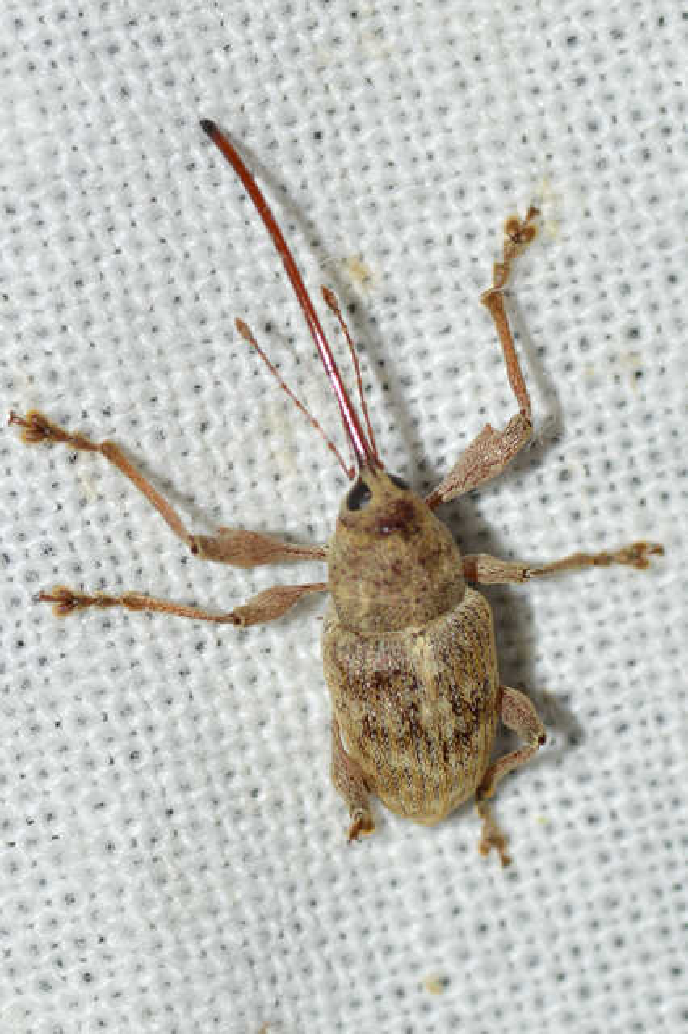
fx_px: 4304
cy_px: 517
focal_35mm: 150
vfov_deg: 13.7
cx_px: 344
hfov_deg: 9.1
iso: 200
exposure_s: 1/200
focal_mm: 100
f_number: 20
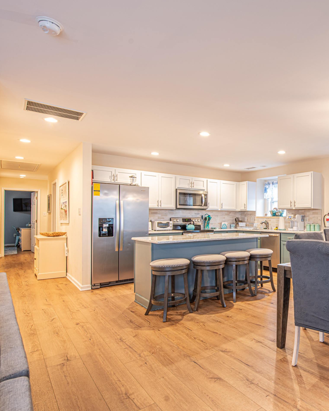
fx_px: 268
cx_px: 272
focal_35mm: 22
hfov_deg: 57.4
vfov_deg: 75.0
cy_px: 217
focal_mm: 14
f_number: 9
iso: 64
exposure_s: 3
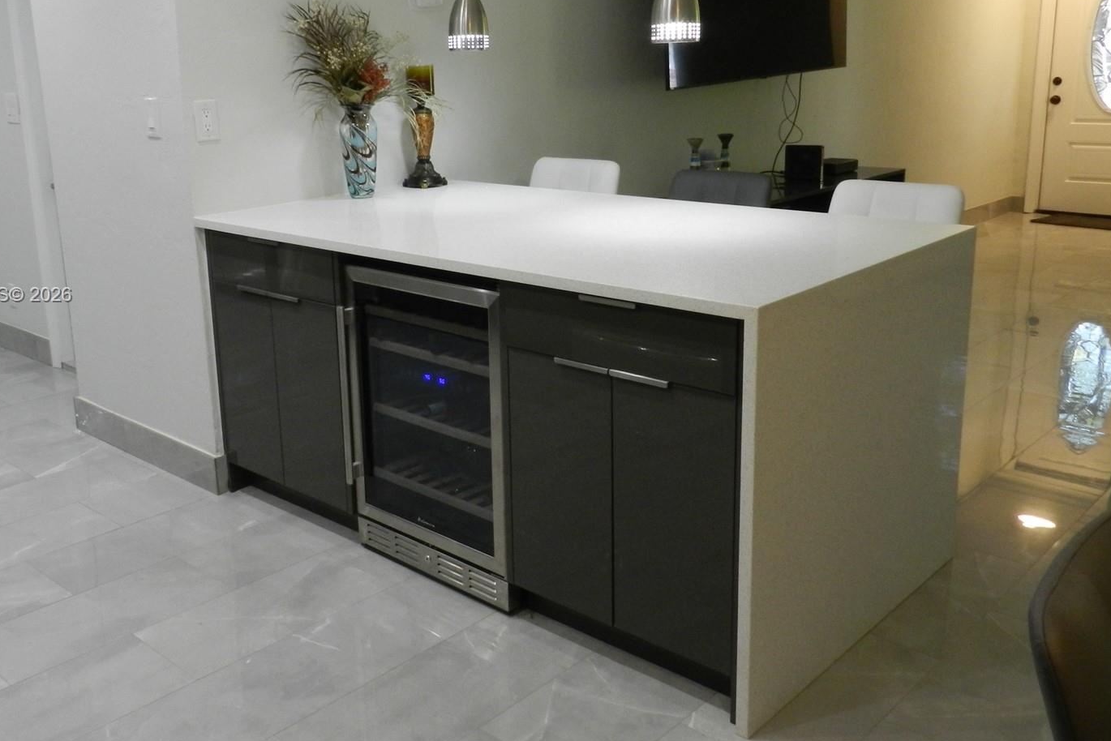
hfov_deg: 55.5
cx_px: 468
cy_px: 296
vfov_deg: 38.7
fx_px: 1049
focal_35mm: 34
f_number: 5.6
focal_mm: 5
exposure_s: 1/15
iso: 400
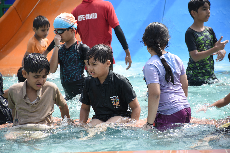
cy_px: 76
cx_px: 115
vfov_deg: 6.5
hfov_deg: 9.8
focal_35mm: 210
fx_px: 1342
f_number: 5.6
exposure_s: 1/200
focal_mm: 140
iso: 100
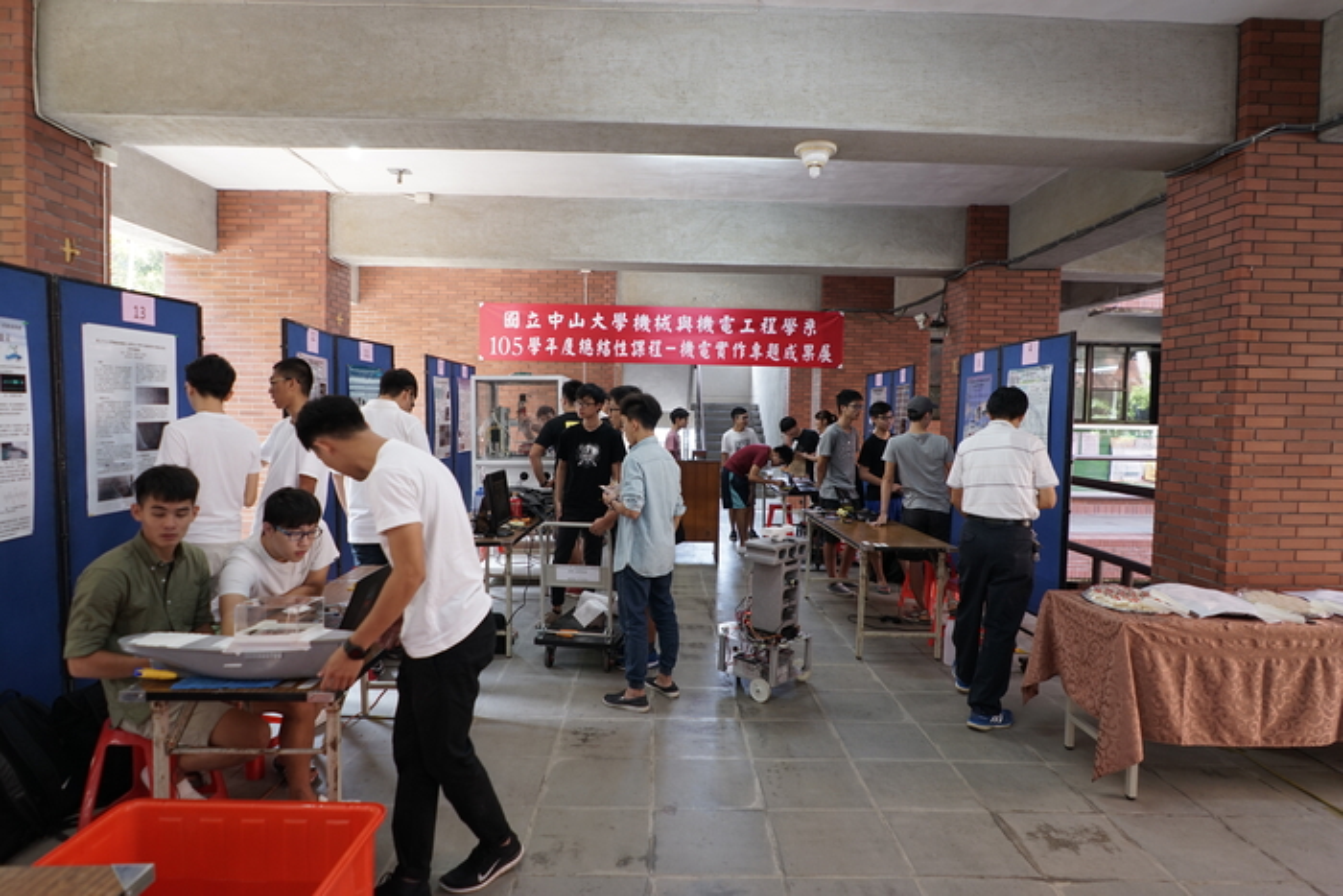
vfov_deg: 59.5
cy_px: 448
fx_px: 784
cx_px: 672
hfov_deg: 81.2
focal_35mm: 21
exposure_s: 1/60
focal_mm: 21
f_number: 3.5
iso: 500
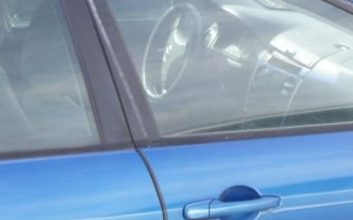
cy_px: 252
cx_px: 56
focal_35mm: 83
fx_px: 798
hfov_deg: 24.4
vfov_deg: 15.2
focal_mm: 4.5
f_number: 3.9
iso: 100
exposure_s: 1/125
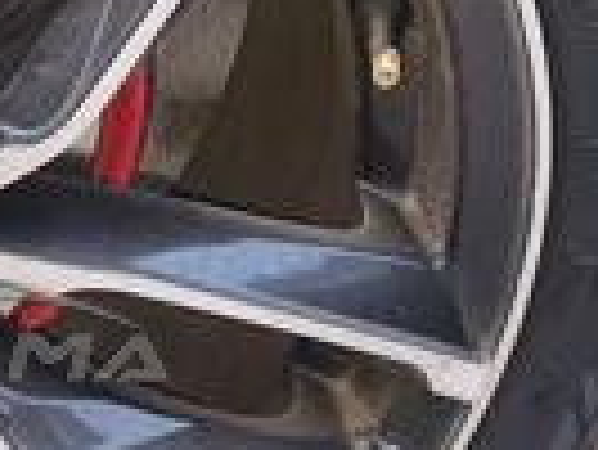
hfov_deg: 14.7
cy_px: 290
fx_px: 2196
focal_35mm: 127
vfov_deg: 11.7
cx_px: -229
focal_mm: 4.3
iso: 125
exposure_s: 1/25
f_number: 2.4
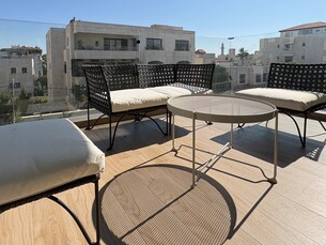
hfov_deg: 78.7
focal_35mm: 21
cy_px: 73
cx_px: 144
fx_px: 198
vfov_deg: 61.2
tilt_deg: -3.0
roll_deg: +0.6
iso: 50
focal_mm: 2.22
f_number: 2.2
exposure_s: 1/1976
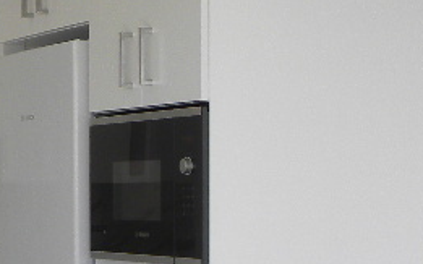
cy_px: 267
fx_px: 1579
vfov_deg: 9.5
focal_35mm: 137
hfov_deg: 14.7
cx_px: -112
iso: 64
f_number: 3.5
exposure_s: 1/172
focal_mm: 5.9
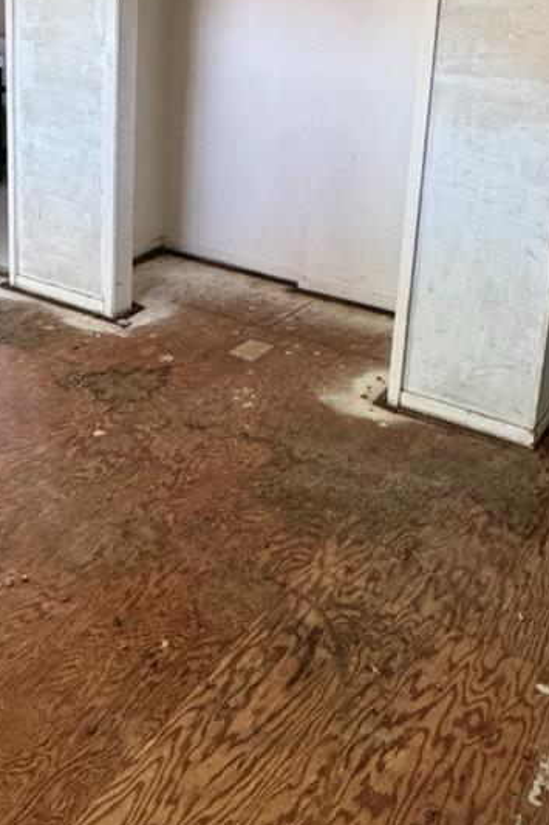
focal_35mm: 41
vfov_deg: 45.4
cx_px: 240
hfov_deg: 32.6
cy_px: 186
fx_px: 938
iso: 320
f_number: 2.2
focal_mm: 2.22
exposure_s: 1/84
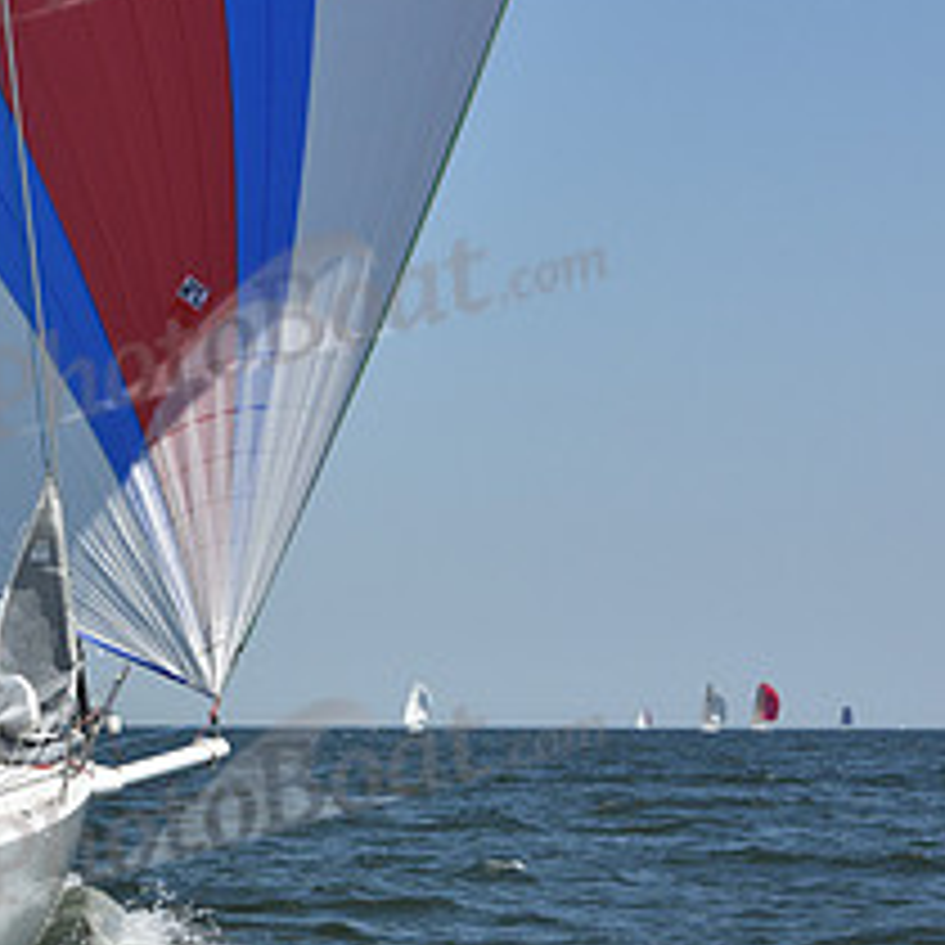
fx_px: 5065
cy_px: 623
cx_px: -256
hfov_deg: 10.4
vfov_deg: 10.6
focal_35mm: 164
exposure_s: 1/1250
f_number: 9
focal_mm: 70
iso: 250
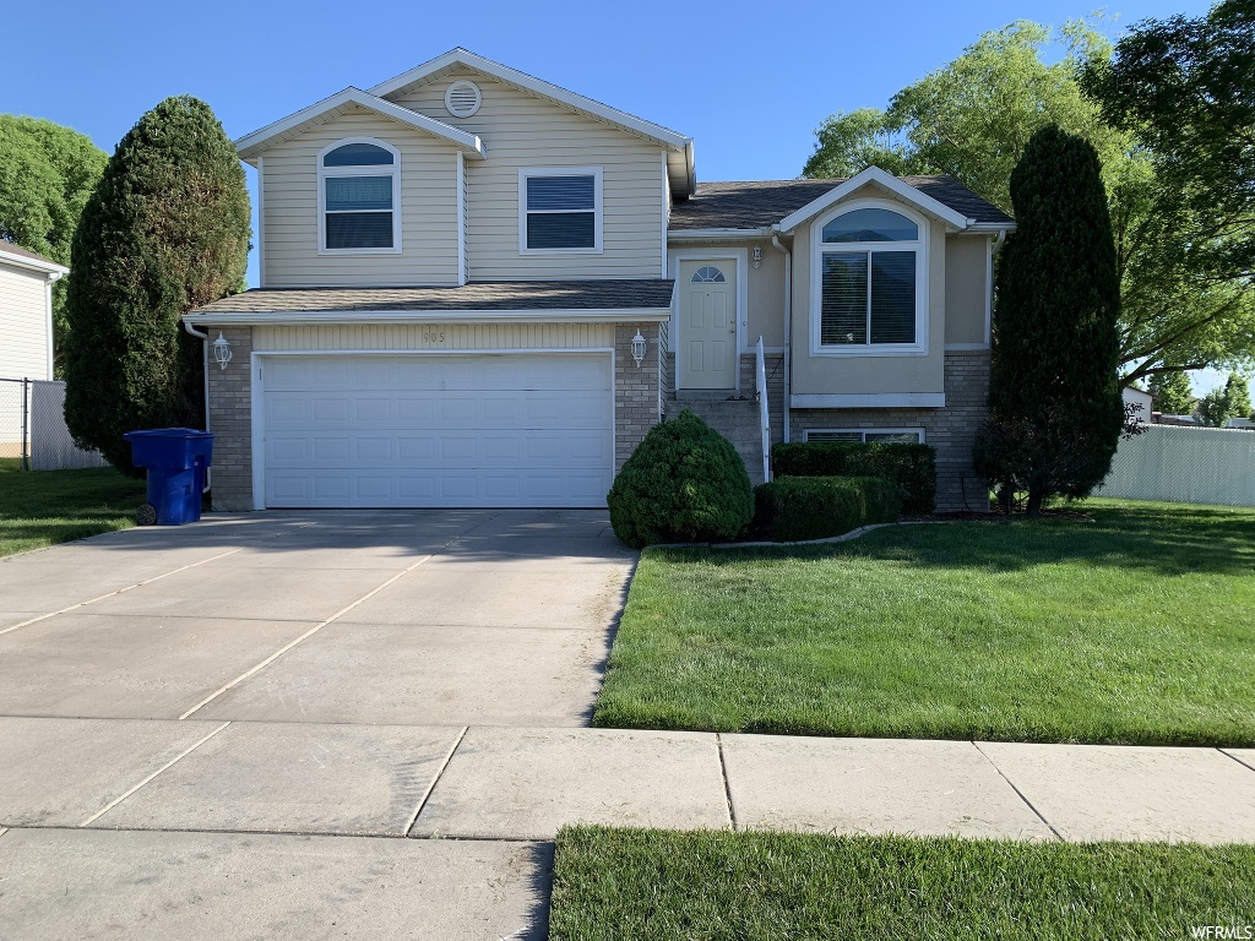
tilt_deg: -1.8
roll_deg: +0.4
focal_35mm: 26
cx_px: 628
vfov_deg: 53.1
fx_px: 943
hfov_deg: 67.3
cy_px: 470
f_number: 1.8
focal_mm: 4.25
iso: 25
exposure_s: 1/1350
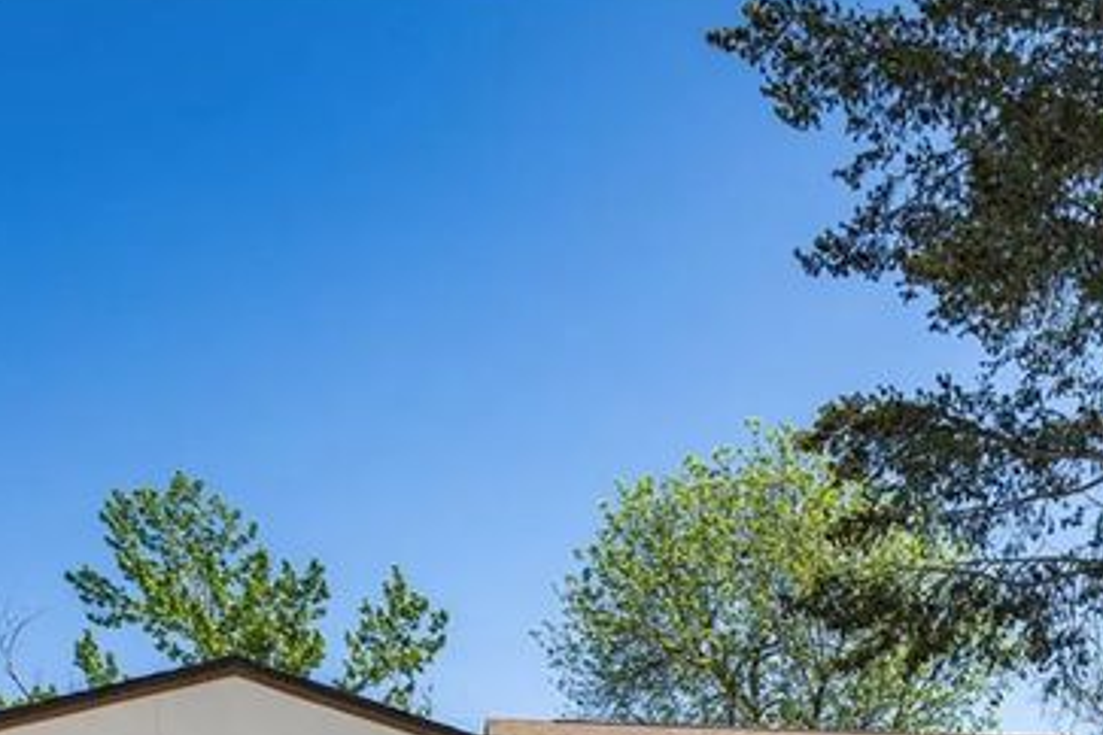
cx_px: 1149
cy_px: 1014
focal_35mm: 48
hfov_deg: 36.2
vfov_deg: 23.8
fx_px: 1471
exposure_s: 1/160
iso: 100
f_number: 8
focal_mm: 17
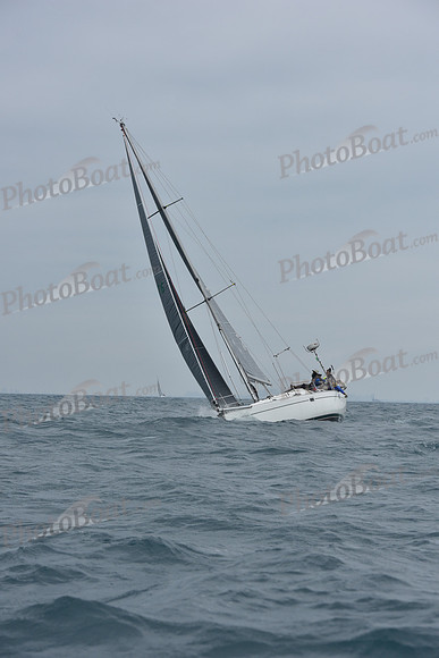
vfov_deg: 20.8
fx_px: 1791
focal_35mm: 98
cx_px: 220
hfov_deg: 14.0
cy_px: 329
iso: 250
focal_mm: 98
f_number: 8
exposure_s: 1/800
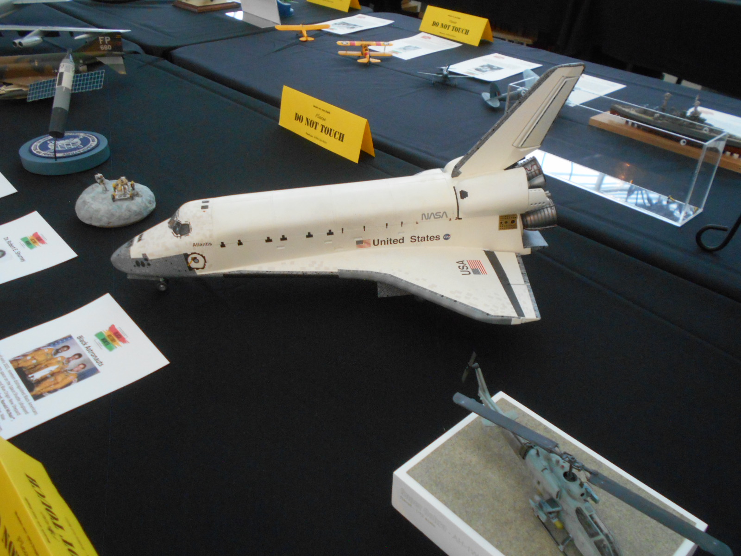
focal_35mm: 28
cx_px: 370
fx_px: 599
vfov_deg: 49.7
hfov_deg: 63.4
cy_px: 278
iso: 400
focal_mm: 5.1
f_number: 3.4
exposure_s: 1/25
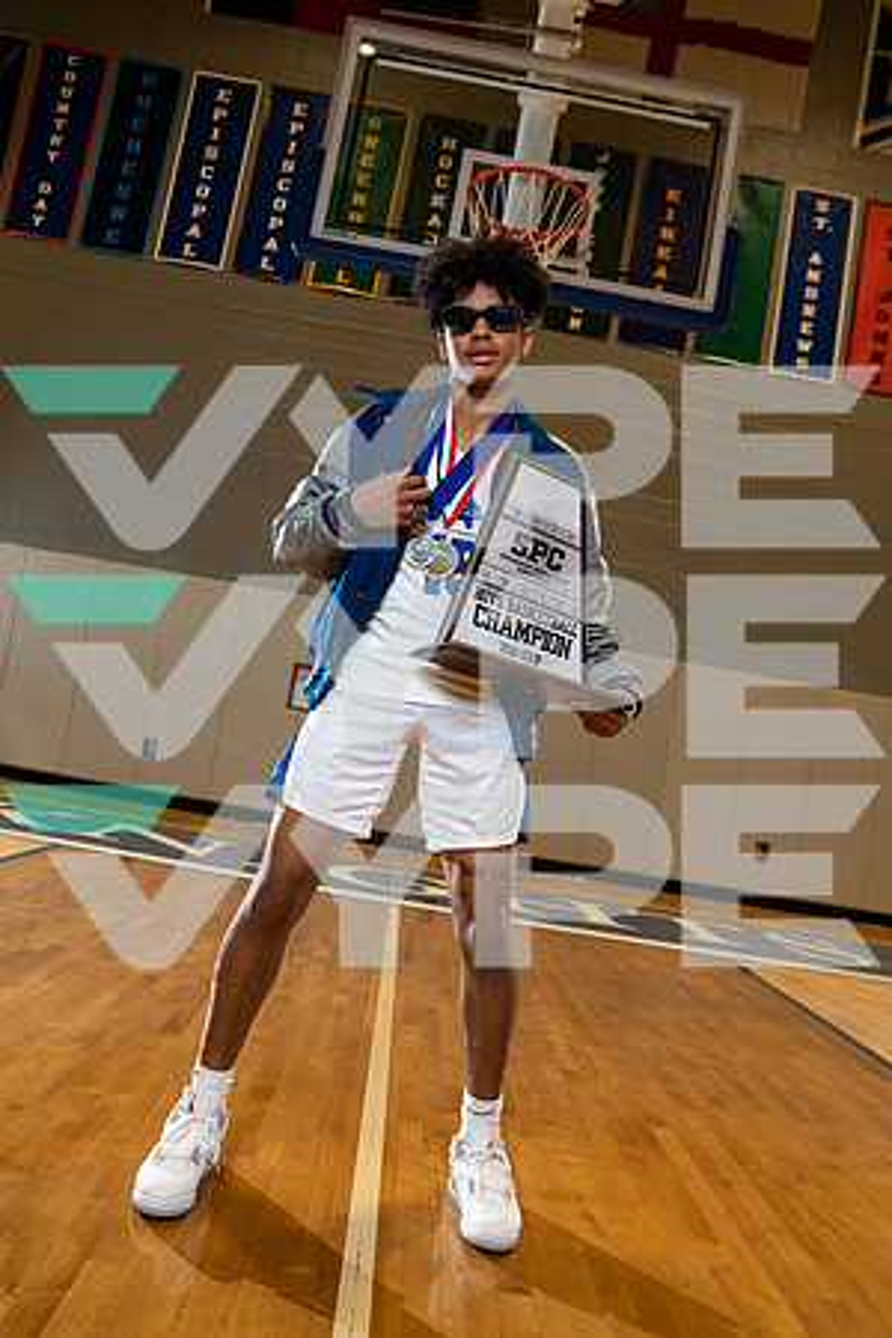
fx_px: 1003
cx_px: 446
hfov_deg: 47.9
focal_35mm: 27
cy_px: 669
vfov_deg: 67.4
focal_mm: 27
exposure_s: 1/125
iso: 400
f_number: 4
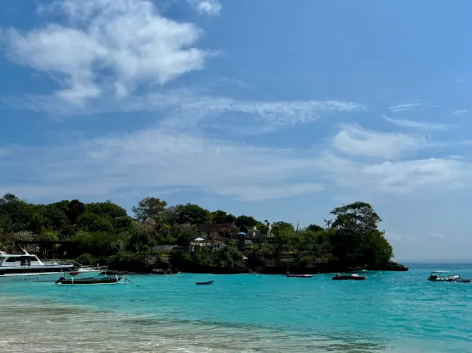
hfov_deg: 51.7
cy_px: 234
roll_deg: +1.7
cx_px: 157
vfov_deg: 40.2
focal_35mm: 35
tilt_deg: +3.2
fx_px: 477
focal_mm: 5.96
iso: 50
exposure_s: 1/8333
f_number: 1.6
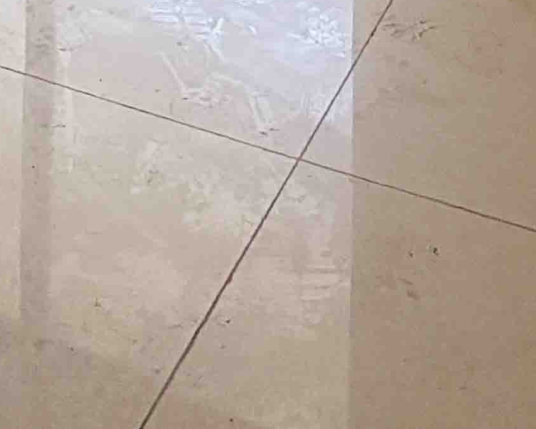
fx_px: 1460
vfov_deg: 12.6
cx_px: 47
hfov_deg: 20.4
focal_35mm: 92
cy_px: -636
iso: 40
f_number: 2.2
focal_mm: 2.22
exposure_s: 1/141
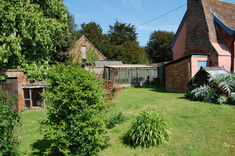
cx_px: 118
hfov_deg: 67.4
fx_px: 176
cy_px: 78
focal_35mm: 27
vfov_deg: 47.8
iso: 200
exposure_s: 1/250
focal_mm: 18
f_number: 8
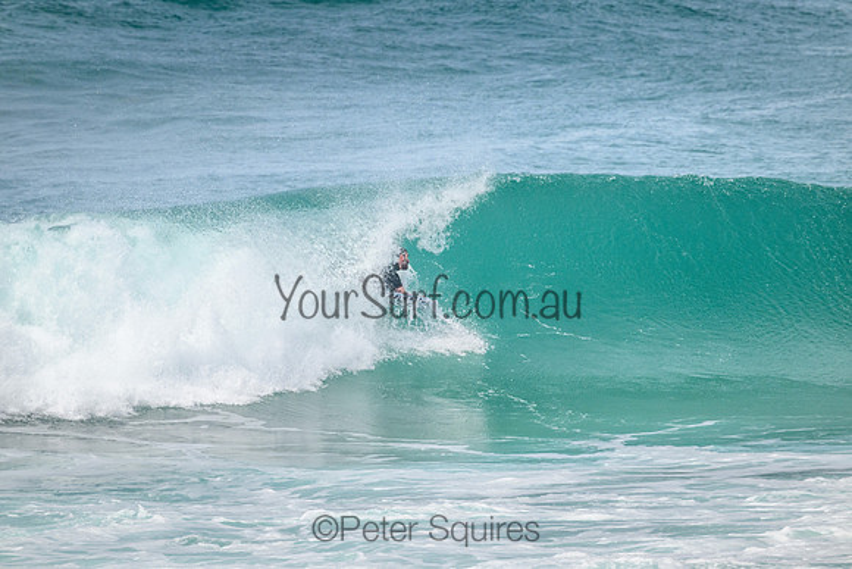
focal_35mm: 800
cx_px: 426
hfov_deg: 2.6
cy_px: 284
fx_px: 18937
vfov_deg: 1.7
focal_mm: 800
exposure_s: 1/2000
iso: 1000
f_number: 11
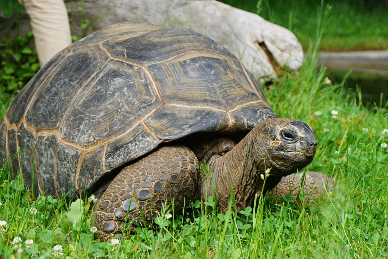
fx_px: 1375
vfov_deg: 10.8
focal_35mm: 128
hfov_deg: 16.1
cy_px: 130
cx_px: 194
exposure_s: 1/160
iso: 160
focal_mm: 85
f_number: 5.6
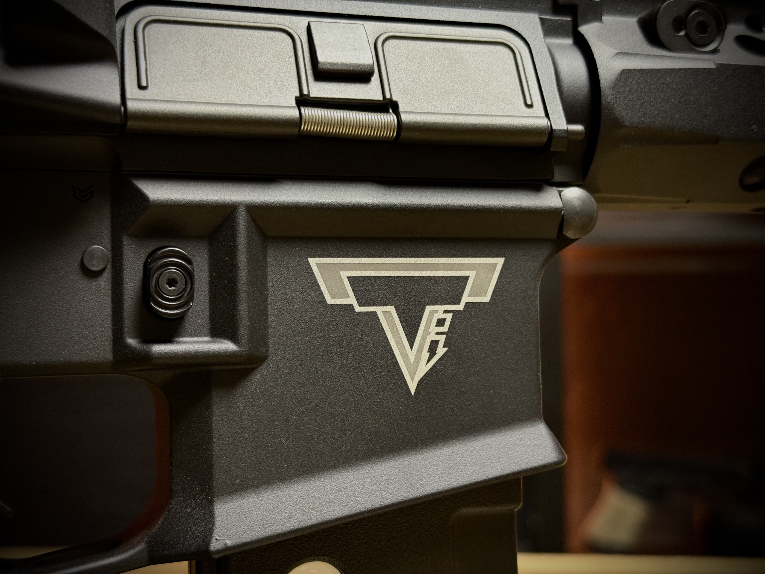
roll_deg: -0.2
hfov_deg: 39.7
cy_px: 287
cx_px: 382
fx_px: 1061
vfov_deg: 30.3
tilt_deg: +2.2
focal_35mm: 48
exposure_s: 1/25
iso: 400
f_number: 1.78
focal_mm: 6.76
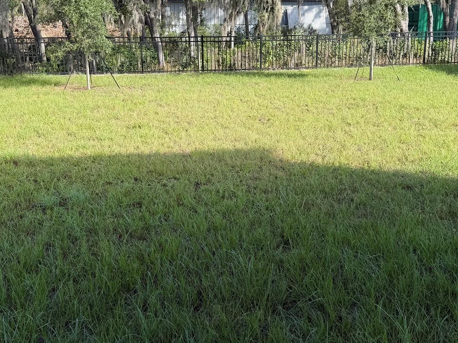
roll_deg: +1.7
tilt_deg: -15.5
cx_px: 233
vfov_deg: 35.1
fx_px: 542
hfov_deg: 45.8
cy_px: 150
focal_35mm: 41
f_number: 1.78
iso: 80
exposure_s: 1/1250
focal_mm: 6.76
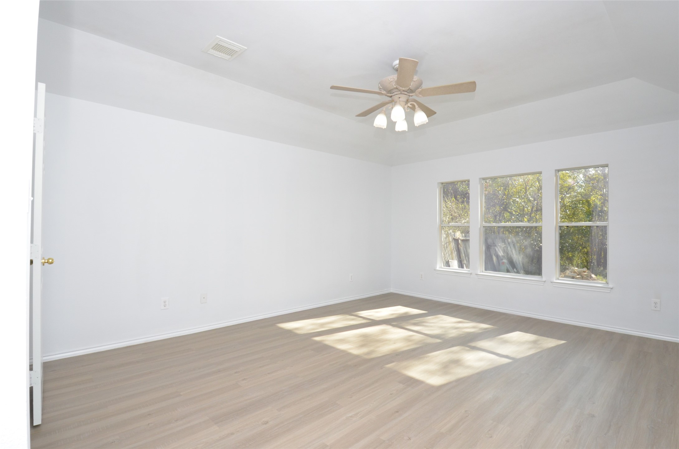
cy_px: 224
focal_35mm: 18
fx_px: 339
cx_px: 340
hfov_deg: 90.1
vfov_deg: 67.1
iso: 800
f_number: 13
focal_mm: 12
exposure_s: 1/125
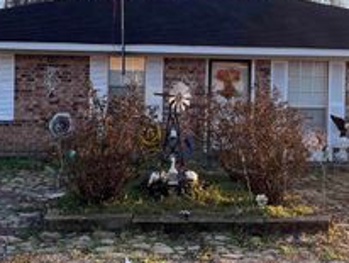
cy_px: 89
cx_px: 183
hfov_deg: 30.7
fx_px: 636
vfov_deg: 23.2
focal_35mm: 63
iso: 50
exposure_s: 1/913
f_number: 1.6
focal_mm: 5.1
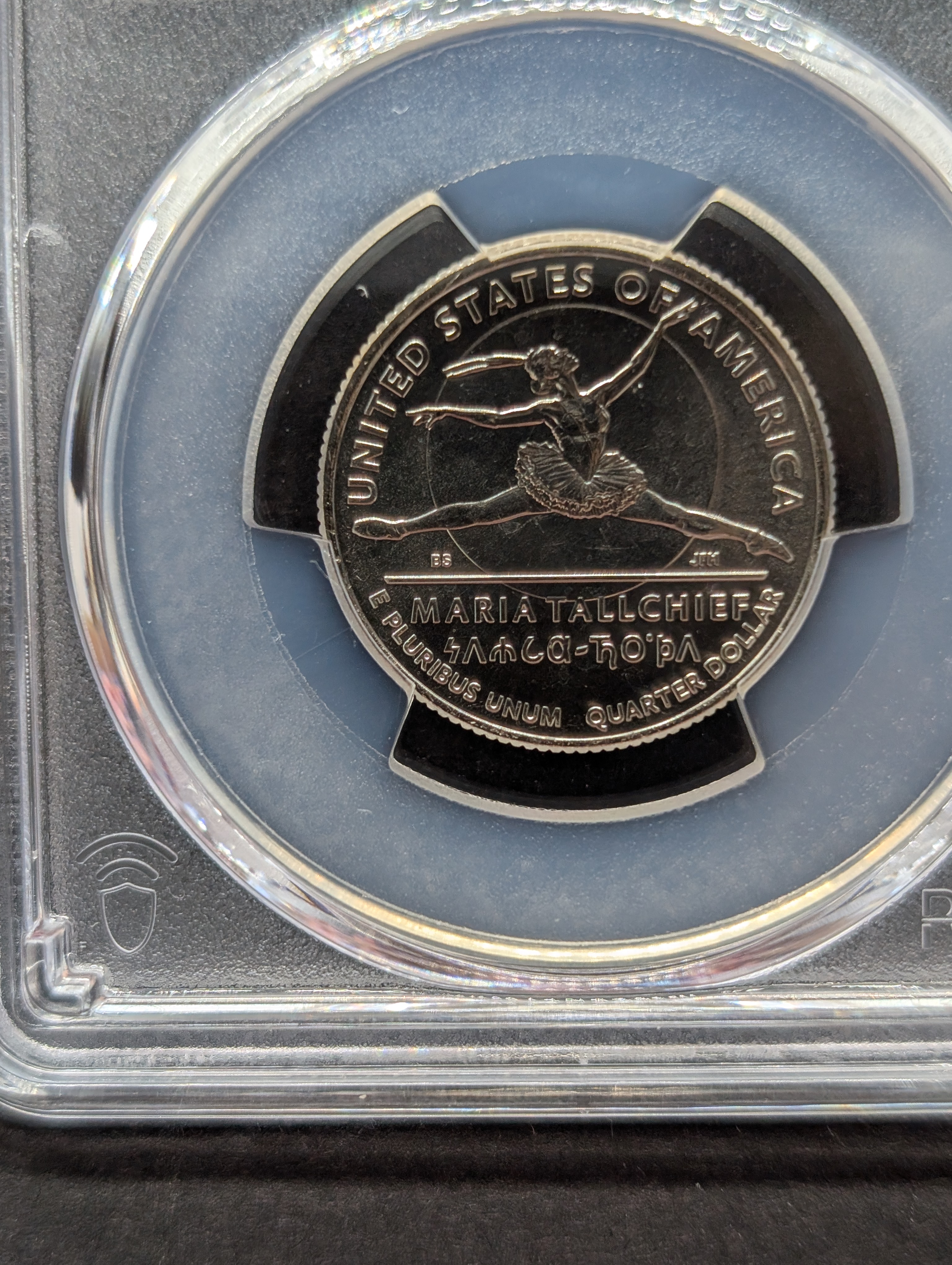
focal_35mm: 49
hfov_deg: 29.7
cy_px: 632
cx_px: 476
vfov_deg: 38.9
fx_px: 1792
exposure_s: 1/105
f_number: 1.68
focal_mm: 6.9
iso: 61
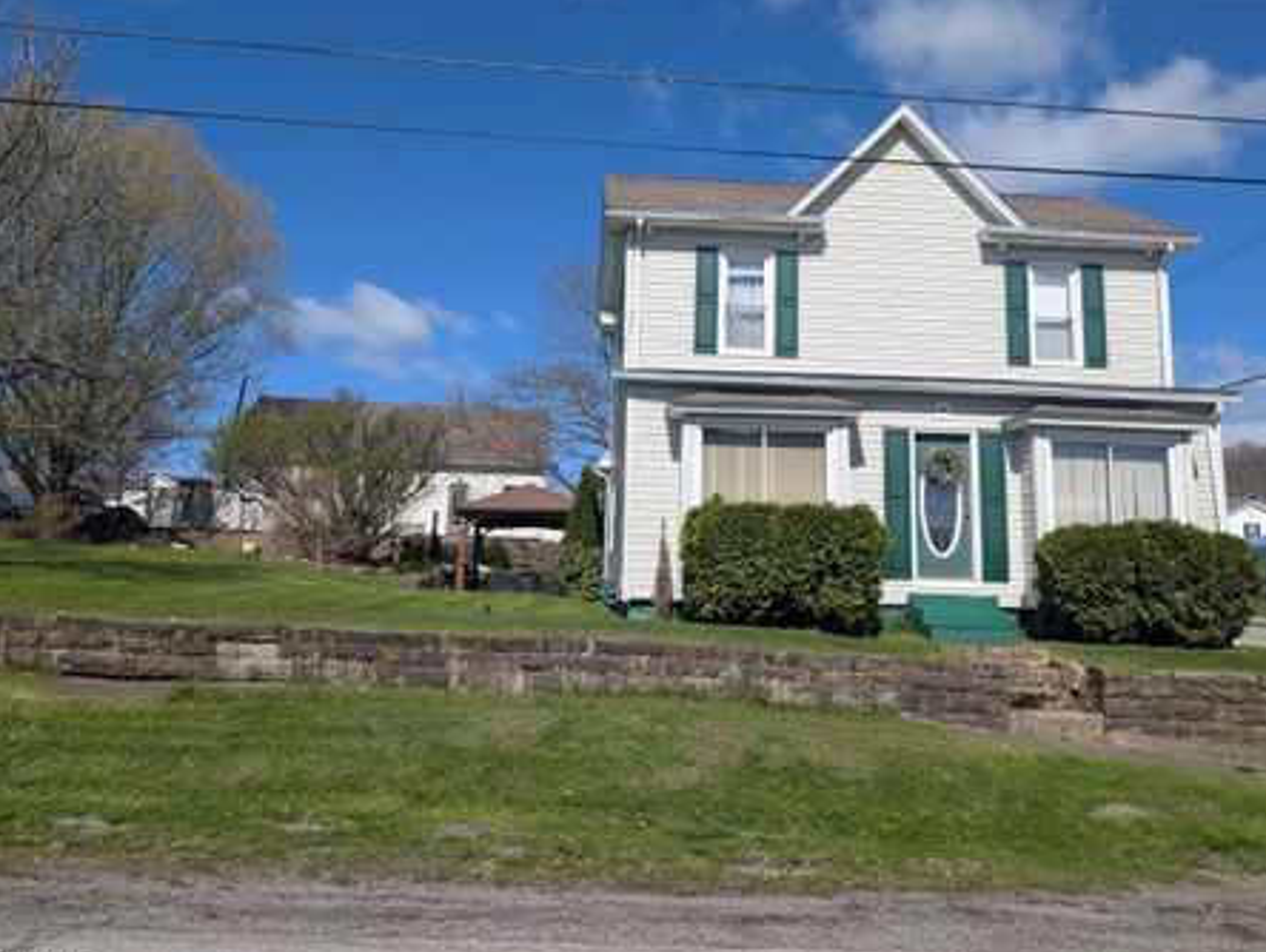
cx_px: 656
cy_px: 482
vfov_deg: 51.4
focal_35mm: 27
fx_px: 989
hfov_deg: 65.2
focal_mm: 6.9
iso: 19
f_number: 1.68
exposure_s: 1/1393
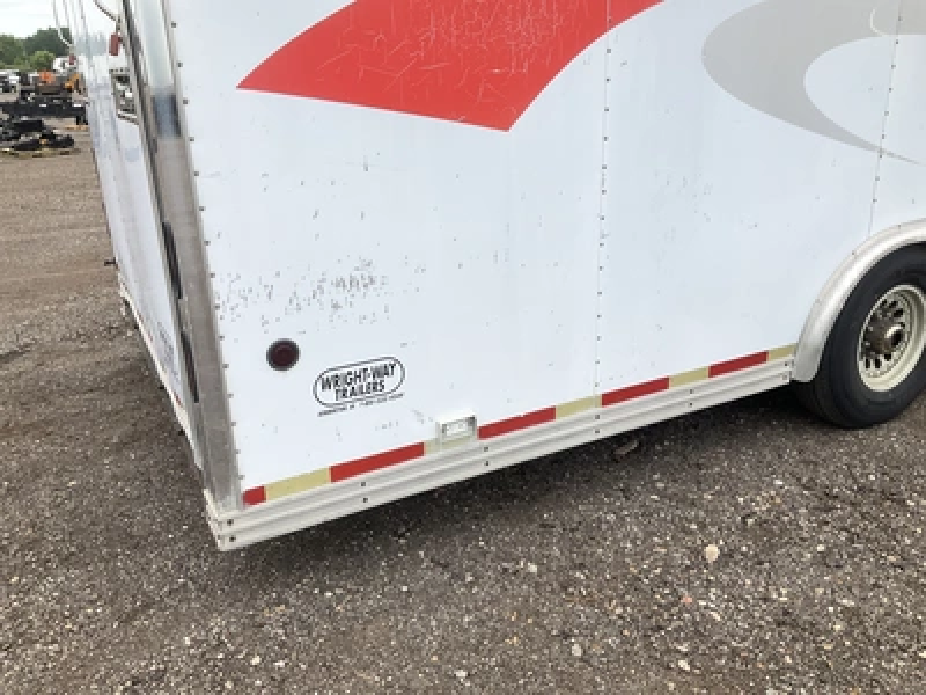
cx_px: 463
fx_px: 776
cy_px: 348
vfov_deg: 48.2
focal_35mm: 29
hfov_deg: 61.7
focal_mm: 3
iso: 25
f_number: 1.8
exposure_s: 1/1144
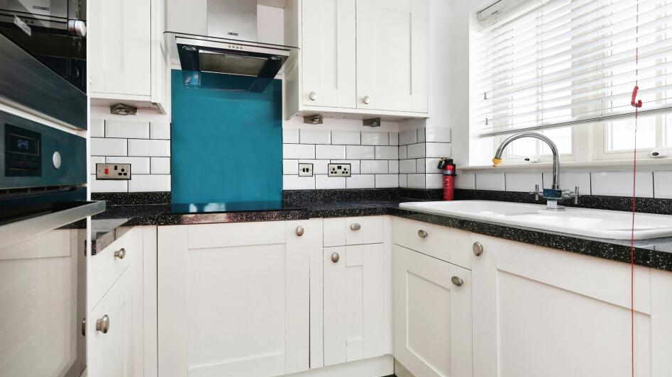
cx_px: 347
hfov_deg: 95.9
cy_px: 202
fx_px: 303
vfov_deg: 63.8
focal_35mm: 17
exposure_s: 1/160
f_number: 8
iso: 800
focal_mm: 15
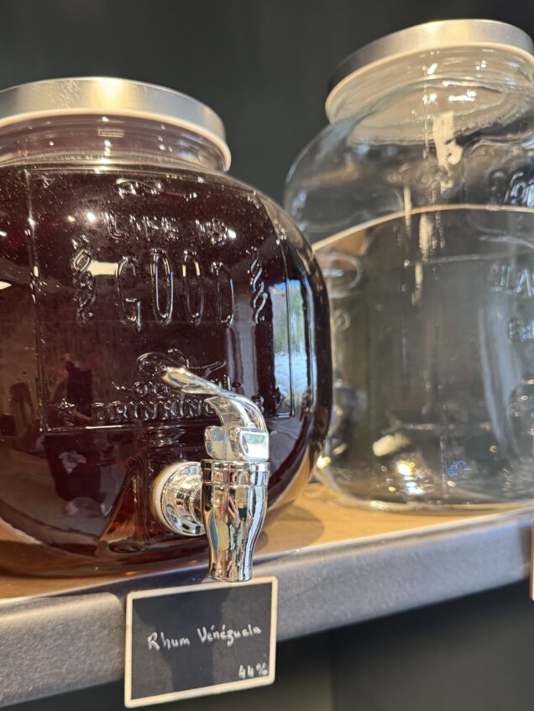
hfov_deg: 48.1
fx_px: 596
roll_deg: +2.0
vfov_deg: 61.2
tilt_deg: -1.4
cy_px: 424
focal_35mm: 29
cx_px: 228
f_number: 1.78
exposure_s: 1/50
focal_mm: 6.76
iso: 250
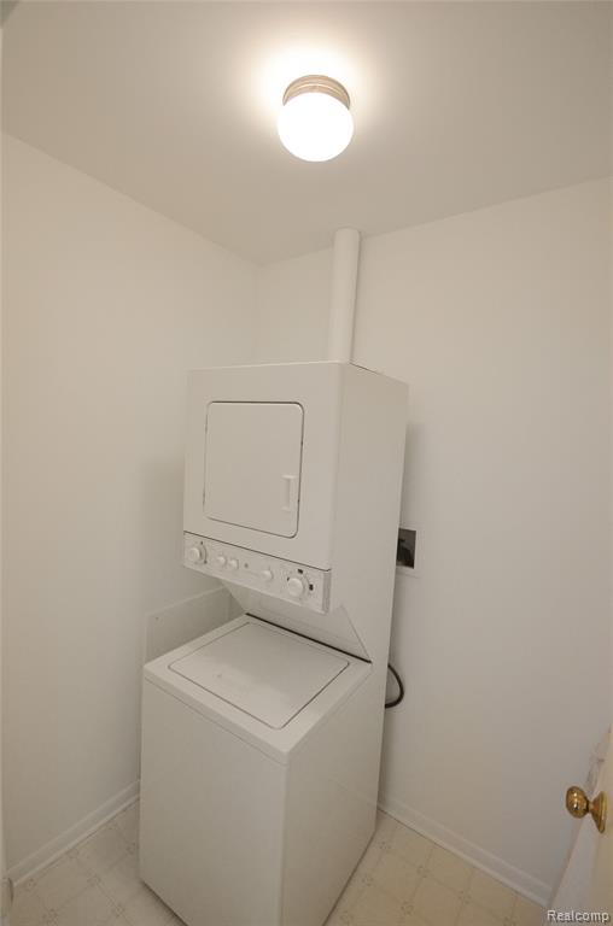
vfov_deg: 100.5
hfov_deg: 77.0
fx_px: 385
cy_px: 463
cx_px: 306
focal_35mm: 15
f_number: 4
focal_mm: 10
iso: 640
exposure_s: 1/60
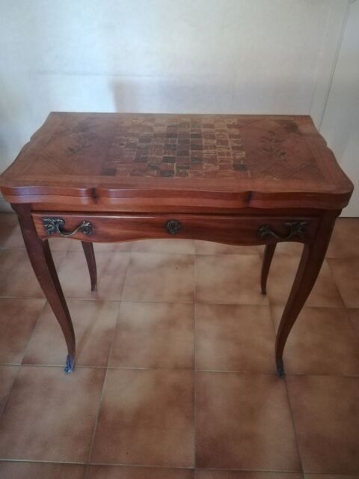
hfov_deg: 53.1
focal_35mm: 26
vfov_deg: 67.3
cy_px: 240
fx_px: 360
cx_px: 180
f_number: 2.2
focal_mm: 3.83
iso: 1000
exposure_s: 1/14.3
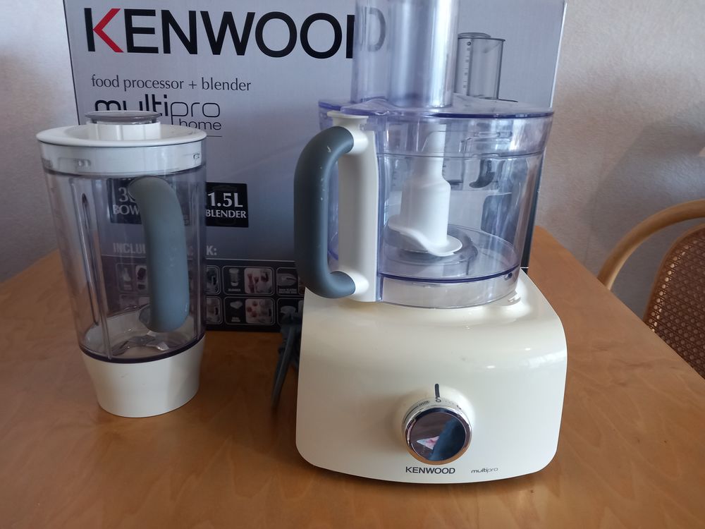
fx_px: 550
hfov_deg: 65.3
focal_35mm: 27
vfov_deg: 51.4
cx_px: 352
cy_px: 264
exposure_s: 1/33.3
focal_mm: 4
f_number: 1.8
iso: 250
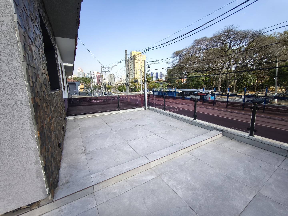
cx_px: 144
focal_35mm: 15
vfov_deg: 81.7
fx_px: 125
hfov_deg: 98.2
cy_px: 108
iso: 50
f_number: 2.2
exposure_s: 1/204
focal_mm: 1.91
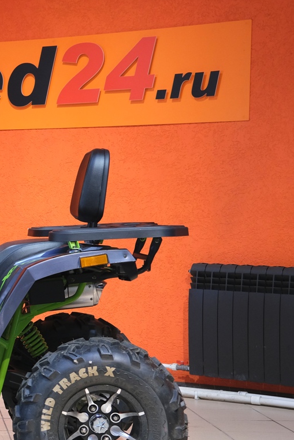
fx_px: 1053
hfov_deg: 15.0
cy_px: 260
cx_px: -117
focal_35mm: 86
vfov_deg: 23.6
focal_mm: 27.5
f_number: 4
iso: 1000
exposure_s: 1/60
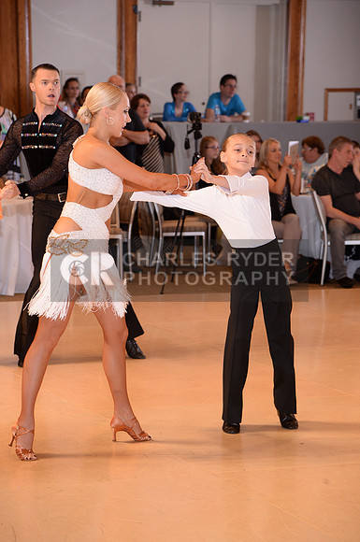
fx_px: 1655
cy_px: 271
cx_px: 180
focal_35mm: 110
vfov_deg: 18.6
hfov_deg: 12.4
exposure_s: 1/250
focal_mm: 110
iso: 1250
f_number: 5.6
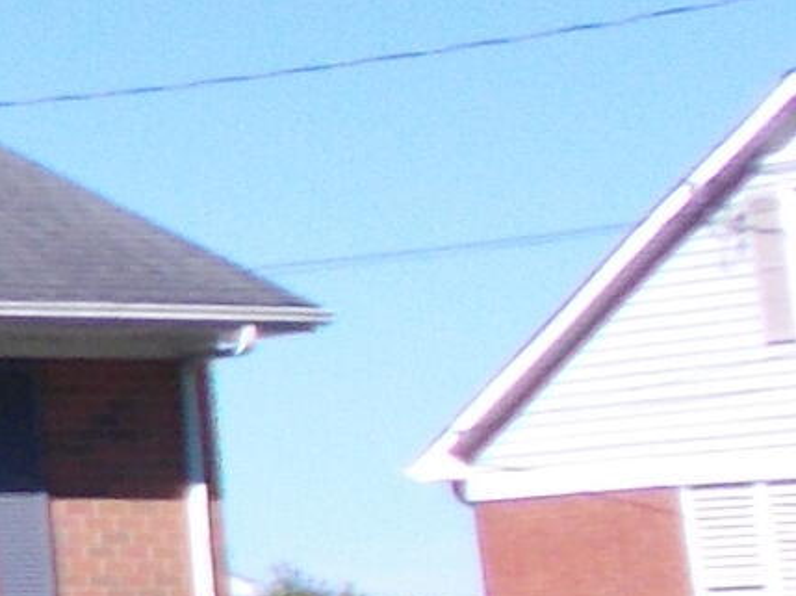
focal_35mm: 210
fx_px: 4825
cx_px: -1911
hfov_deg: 7.7
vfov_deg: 7.0
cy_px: -201
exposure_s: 1/125
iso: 80
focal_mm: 5.3
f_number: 8.6
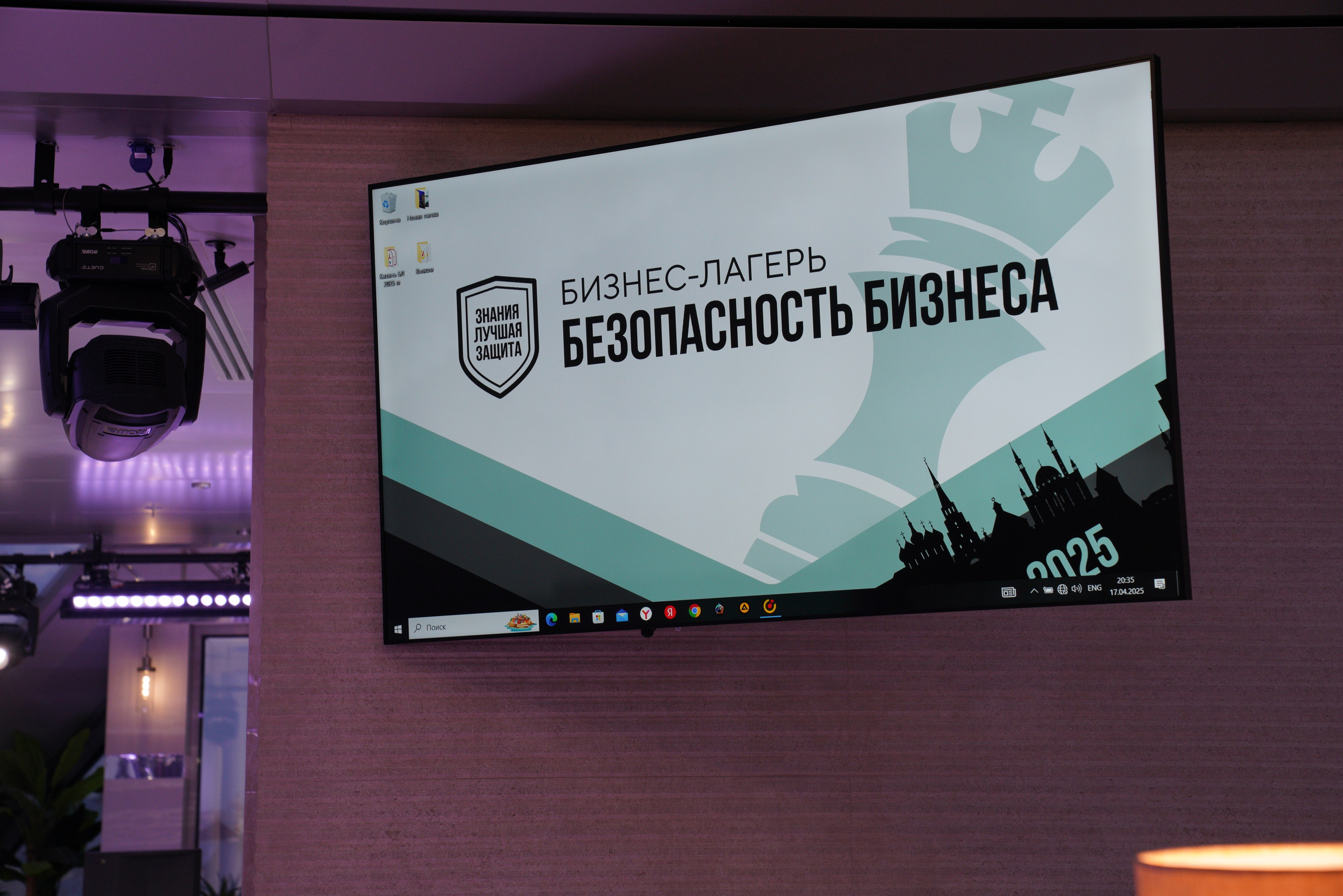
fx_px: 2612
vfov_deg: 19.5
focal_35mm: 70
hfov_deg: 28.8
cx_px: 672
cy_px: 448
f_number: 6.3
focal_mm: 70
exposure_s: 1/125
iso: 640
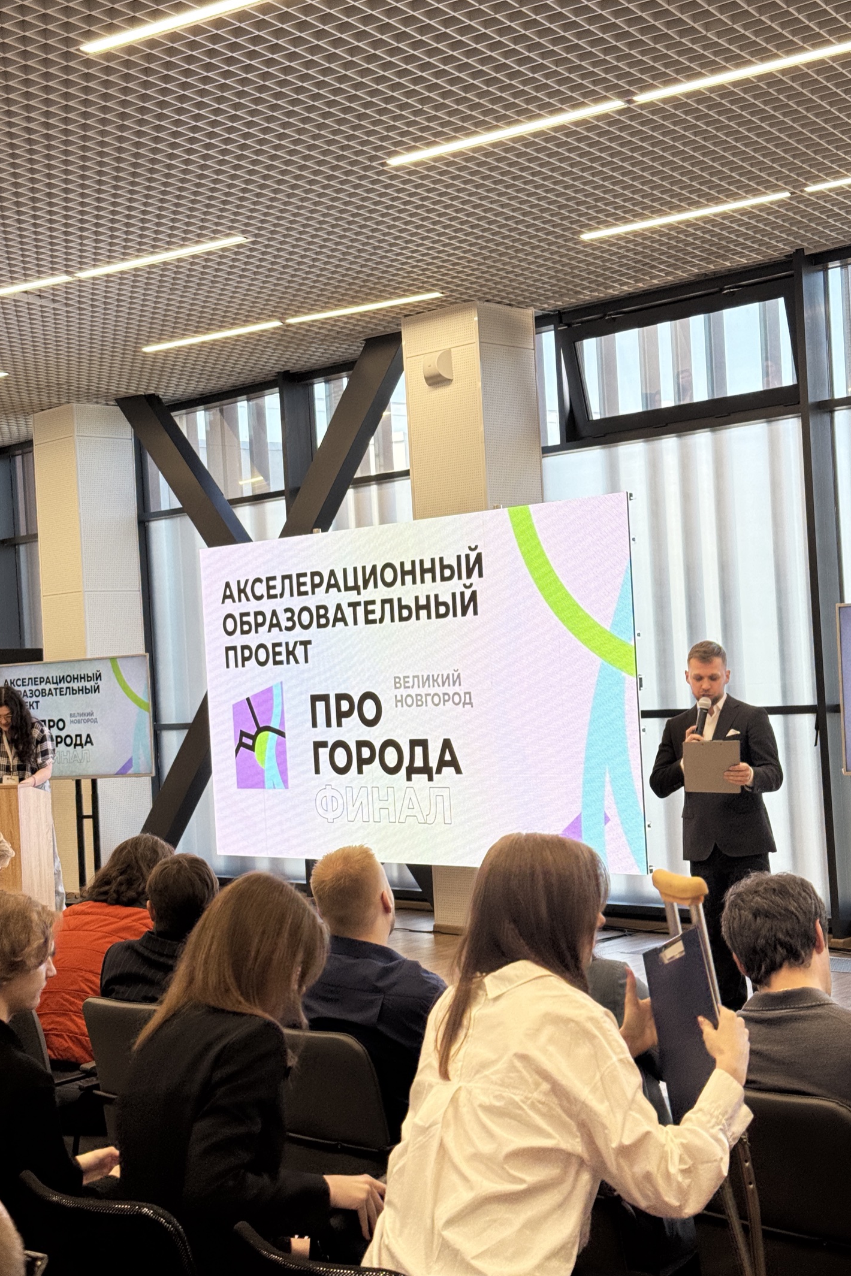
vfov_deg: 39.6
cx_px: 436
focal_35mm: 50
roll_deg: +2.3
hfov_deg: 27.0
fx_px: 1773
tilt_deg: +1.1
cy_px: 638
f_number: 1.78
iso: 80
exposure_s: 1/160
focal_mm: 6.76
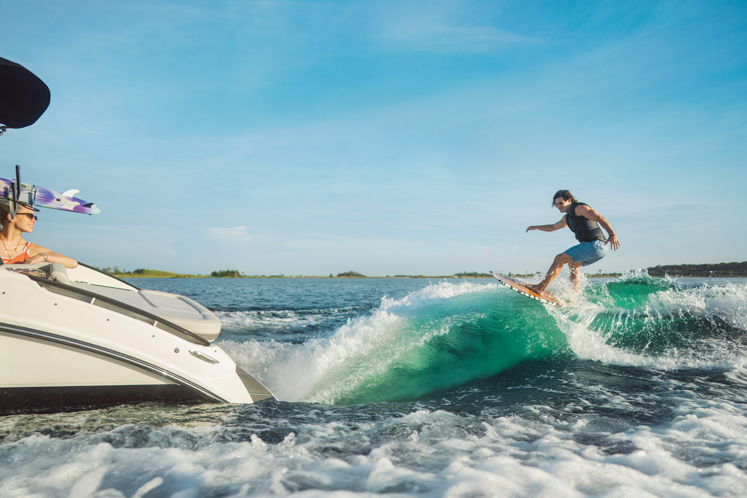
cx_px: 374
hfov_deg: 73.7
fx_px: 498
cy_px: 249
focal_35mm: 24
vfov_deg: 53.1
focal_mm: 24
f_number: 1.6
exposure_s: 1/4000
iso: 100
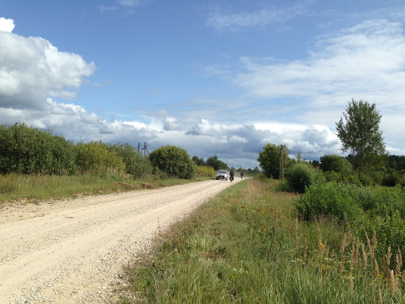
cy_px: 152
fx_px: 386
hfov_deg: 55.4
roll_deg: -3.7
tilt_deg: +0.4
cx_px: 202
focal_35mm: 33
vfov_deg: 42.9
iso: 50
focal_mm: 4.12
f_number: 2.4
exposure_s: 1/2857
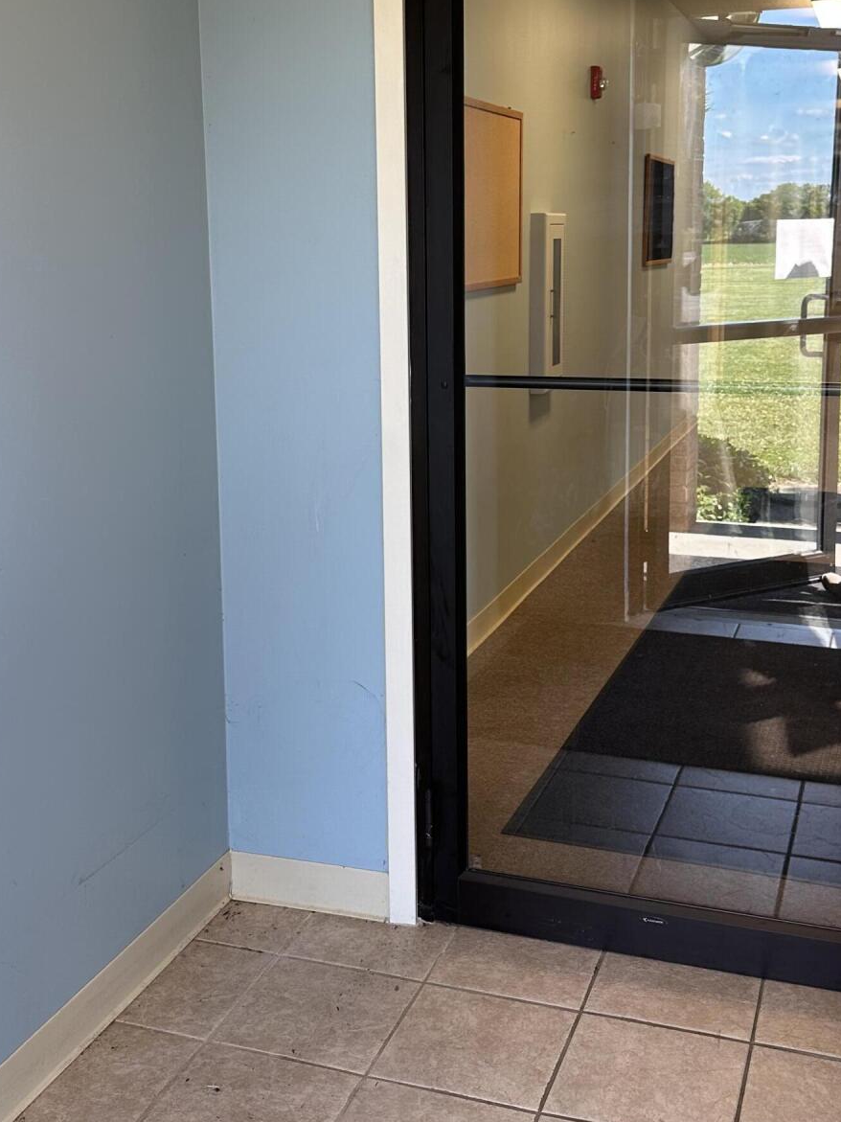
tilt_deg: -7.1
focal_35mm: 41
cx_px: 414
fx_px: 1328
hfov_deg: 35.1
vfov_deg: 45.5
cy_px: 447
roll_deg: +1.0
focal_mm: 6.86
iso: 64
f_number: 1.78
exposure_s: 1/120
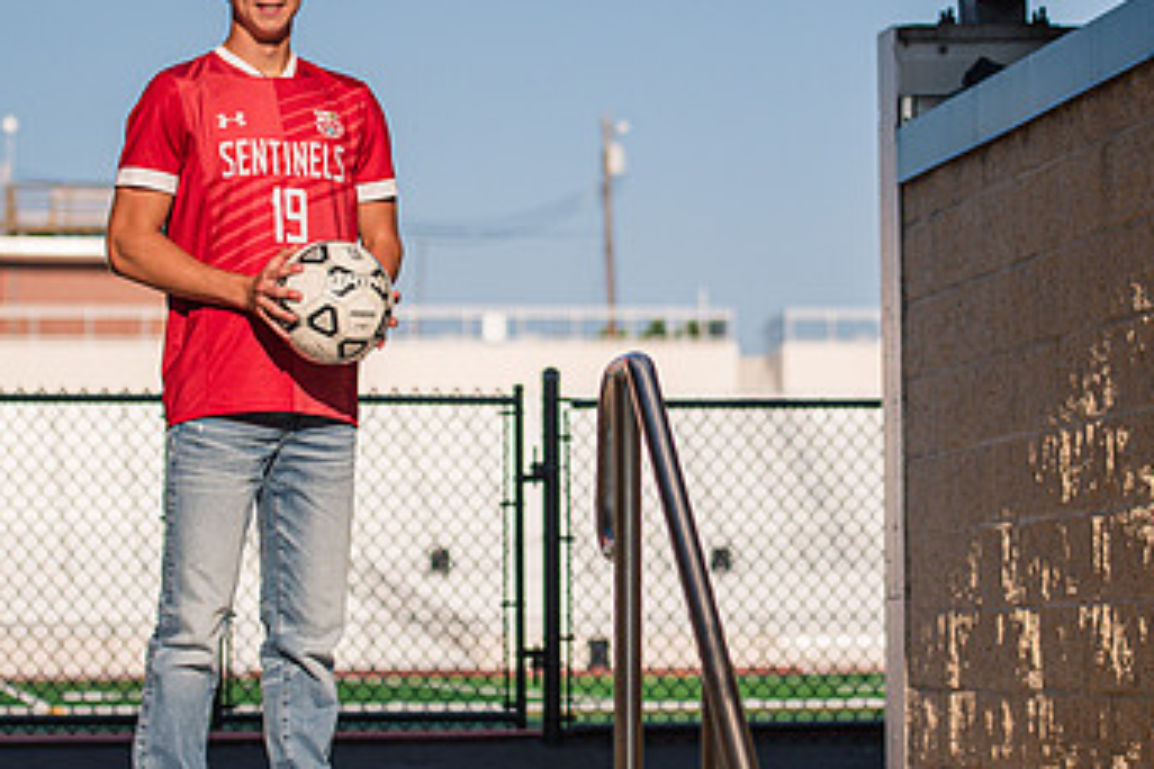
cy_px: 325
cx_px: 634
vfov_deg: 10.2
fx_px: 4295
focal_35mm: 134
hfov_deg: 15.3
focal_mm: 70
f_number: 2.8
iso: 200
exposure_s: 1/4000
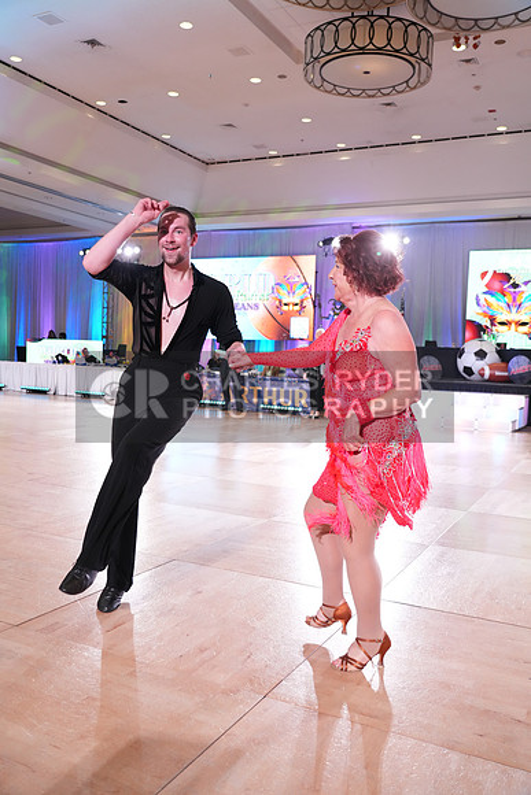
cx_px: 266
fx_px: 663
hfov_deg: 43.6
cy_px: 398
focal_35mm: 30
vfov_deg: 61.9
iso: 3200
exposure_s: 1/400
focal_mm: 30
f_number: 4
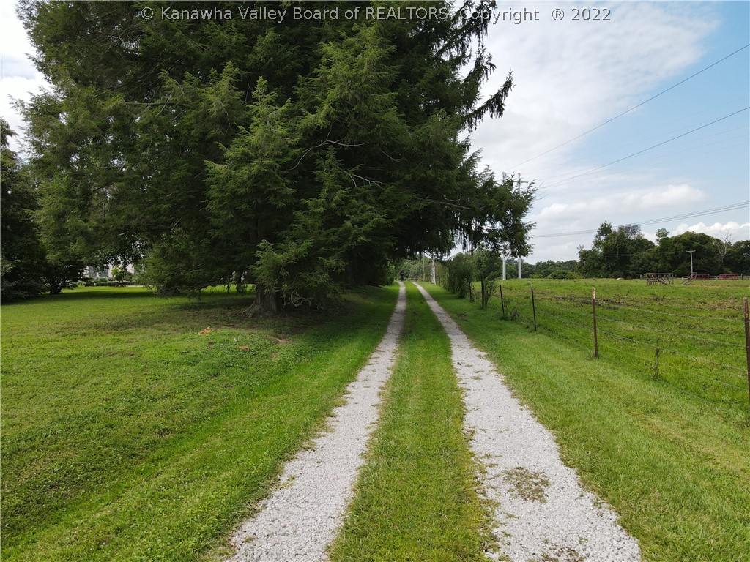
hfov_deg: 71.6
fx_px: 520
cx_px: 375
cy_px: 281
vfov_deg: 56.8
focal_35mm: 24
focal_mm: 4.5
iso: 100
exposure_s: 1/500
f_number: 2.8
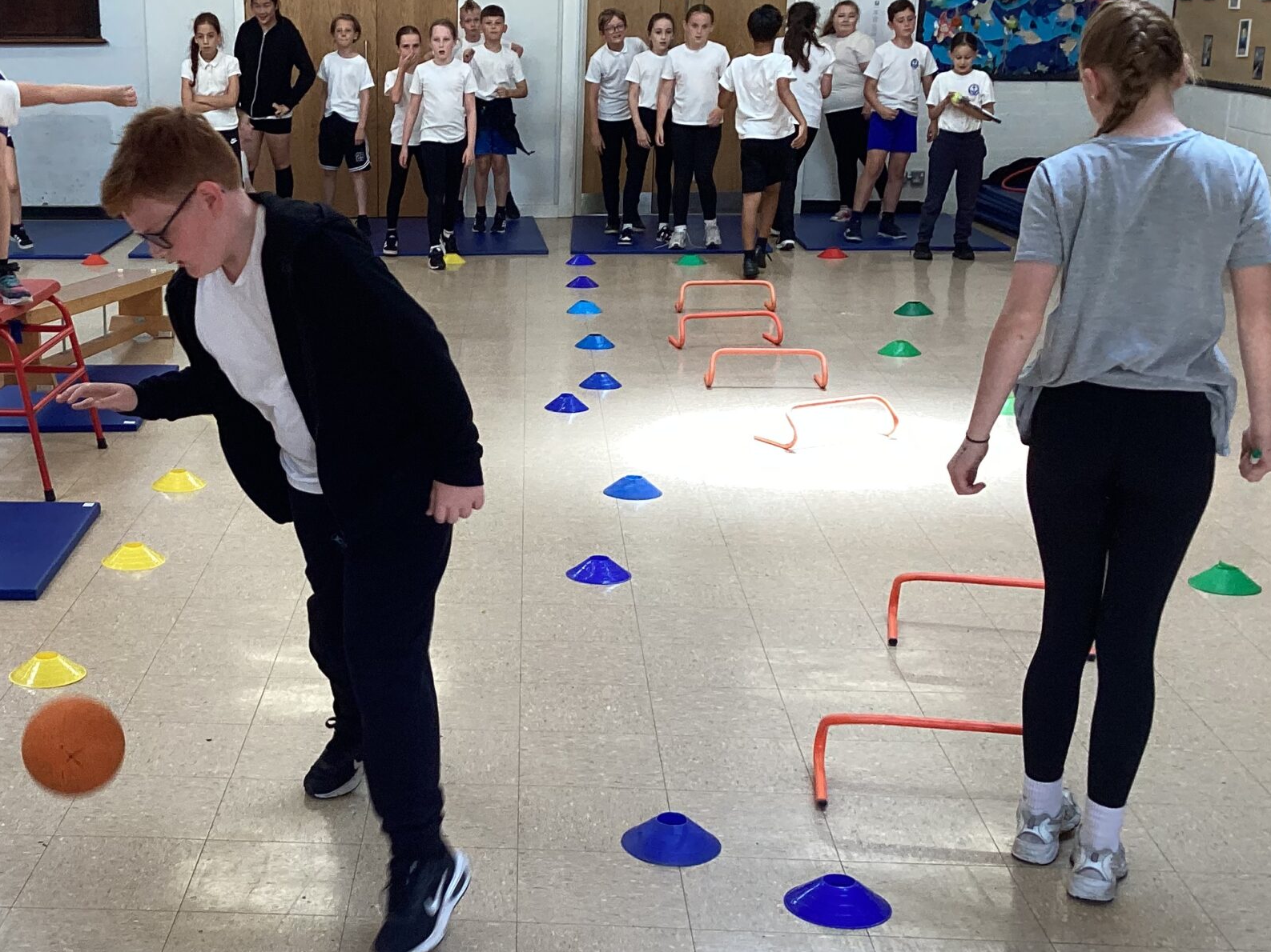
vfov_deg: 29.0
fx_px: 1836
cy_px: 570
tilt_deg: -18.8
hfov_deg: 37.5
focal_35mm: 50
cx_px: 357
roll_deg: +0.5
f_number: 2.4
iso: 64
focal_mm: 3.3
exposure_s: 1/100
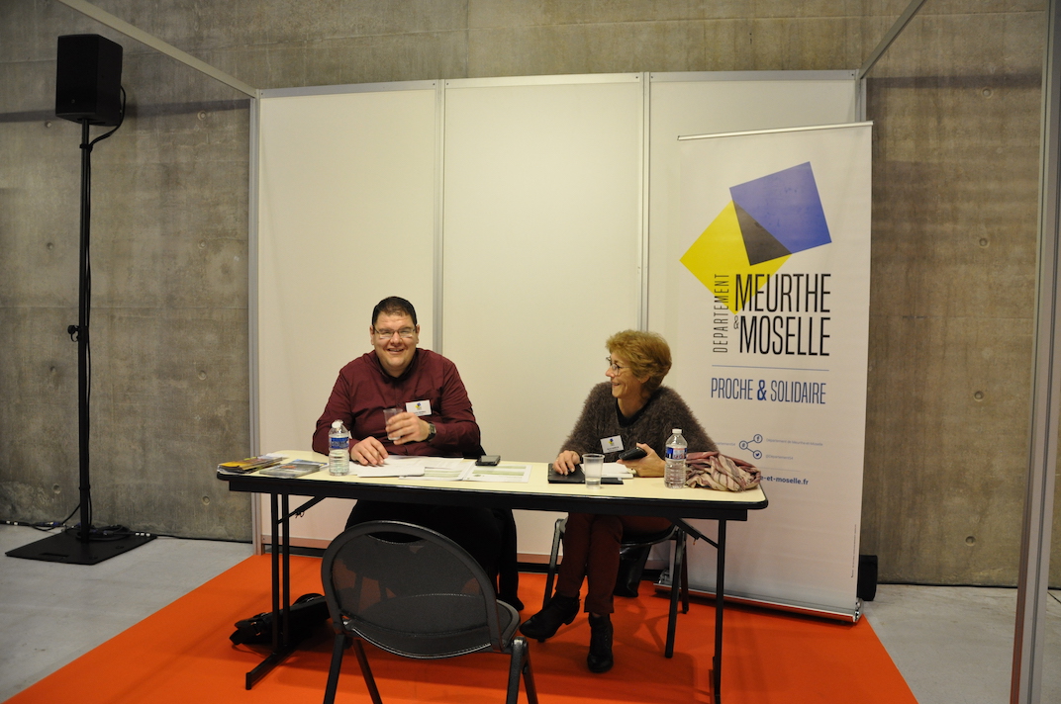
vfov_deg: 47.8
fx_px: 795
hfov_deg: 67.4
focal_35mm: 27
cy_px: 352
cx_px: 530
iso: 800
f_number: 3.5
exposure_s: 1/50
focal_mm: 18
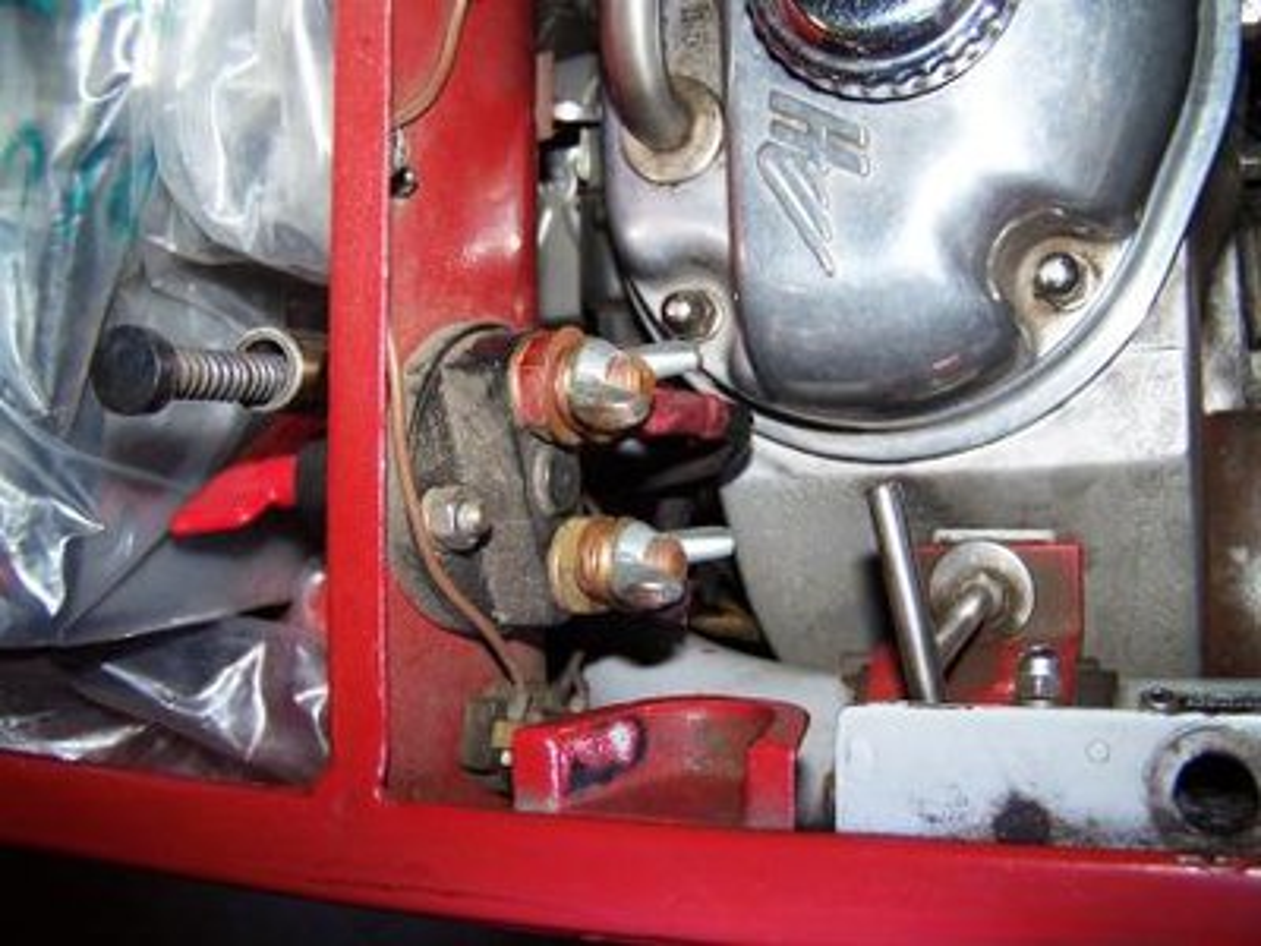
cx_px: 630
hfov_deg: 49.0
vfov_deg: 37.7
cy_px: 473
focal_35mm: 38
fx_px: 1384
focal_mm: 6.3
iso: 80
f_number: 2.8
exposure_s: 1/60
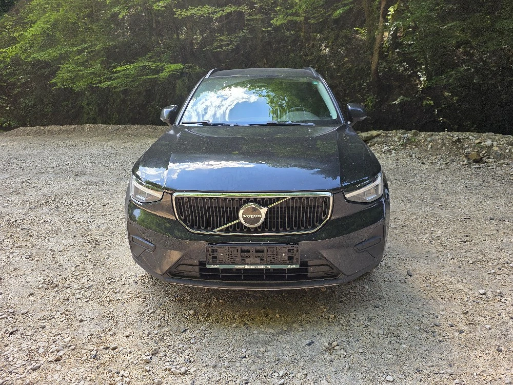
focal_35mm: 23
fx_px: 341
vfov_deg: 58.9
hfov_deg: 73.9
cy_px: 192
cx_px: 256
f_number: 1.7
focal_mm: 6.3
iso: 50
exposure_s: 1/370
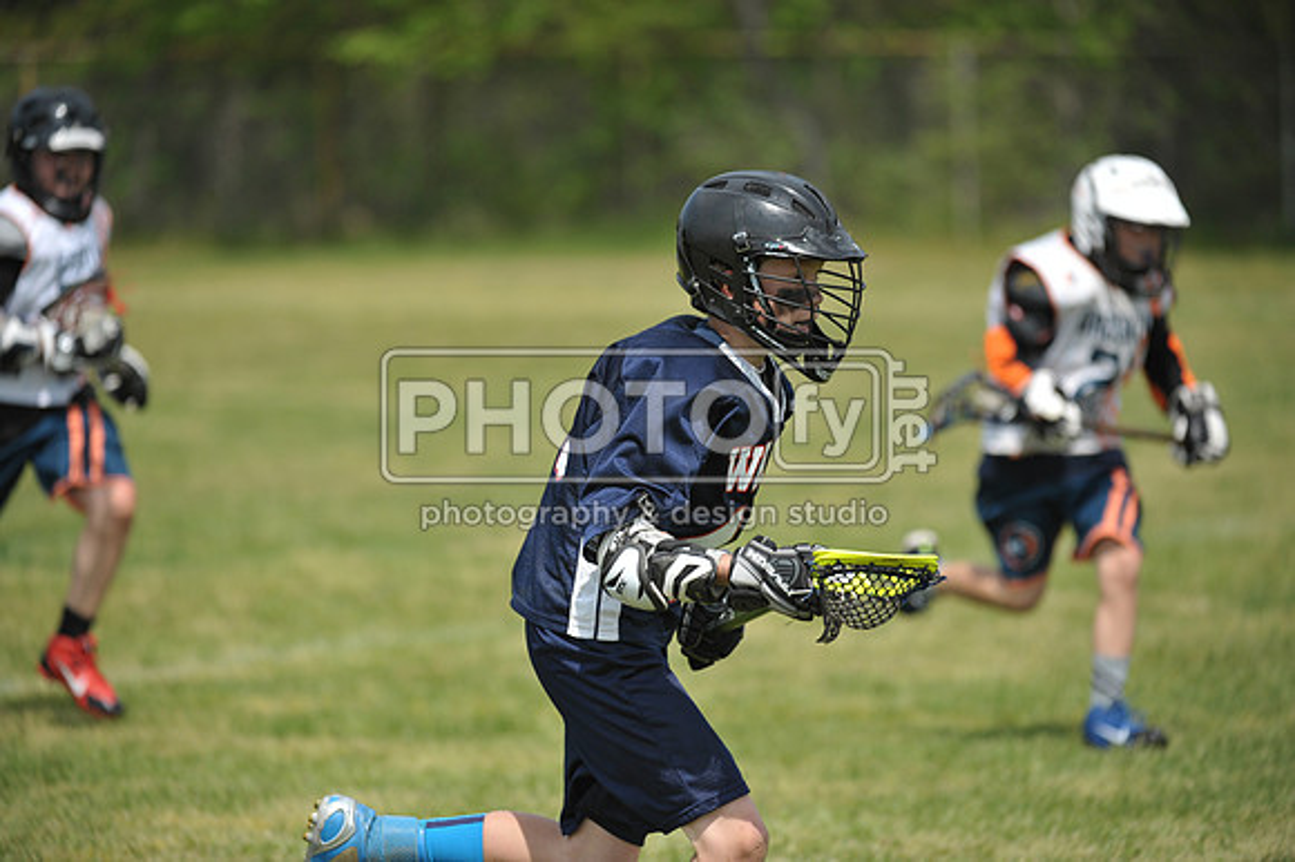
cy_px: 431
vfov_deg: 5.7
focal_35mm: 240
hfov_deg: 8.6
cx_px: 648
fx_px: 8628
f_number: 4
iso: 640
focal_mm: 240
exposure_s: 1/4000
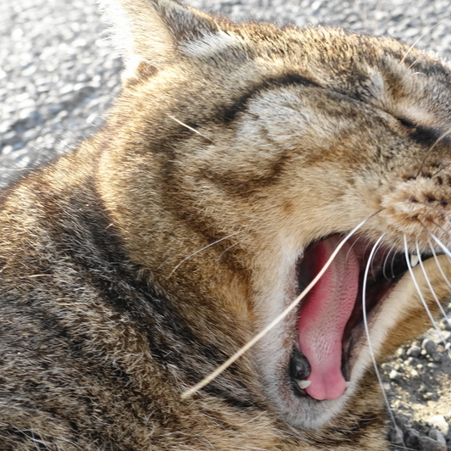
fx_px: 678
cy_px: 272
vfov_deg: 36.6
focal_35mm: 46
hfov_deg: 35.7
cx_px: 354
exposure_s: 1/250
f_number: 4
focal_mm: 8.8
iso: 400
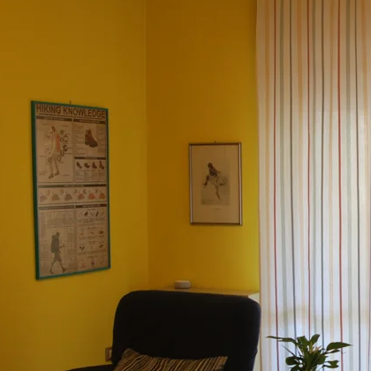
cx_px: 436
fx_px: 885
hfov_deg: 22.0
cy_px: 265
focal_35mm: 73
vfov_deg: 23.5
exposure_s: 1/5
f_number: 4.5
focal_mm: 20
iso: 100
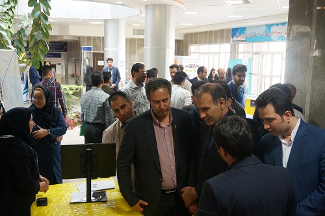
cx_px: 162
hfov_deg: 51.3
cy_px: 108
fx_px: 338
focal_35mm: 38
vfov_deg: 35.4
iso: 1600
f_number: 6.3
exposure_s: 1/40
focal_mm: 25
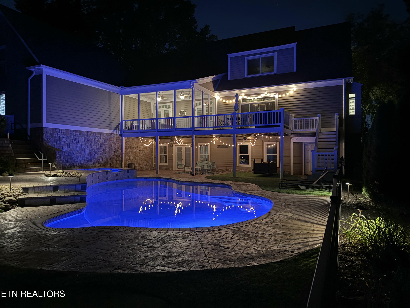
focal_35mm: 24
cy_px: 154
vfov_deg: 56.8
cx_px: 205
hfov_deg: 71.6
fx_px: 284
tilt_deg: +0.5
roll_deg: +0.0
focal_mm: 6.76
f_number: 1.78
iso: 1000
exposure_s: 1/11
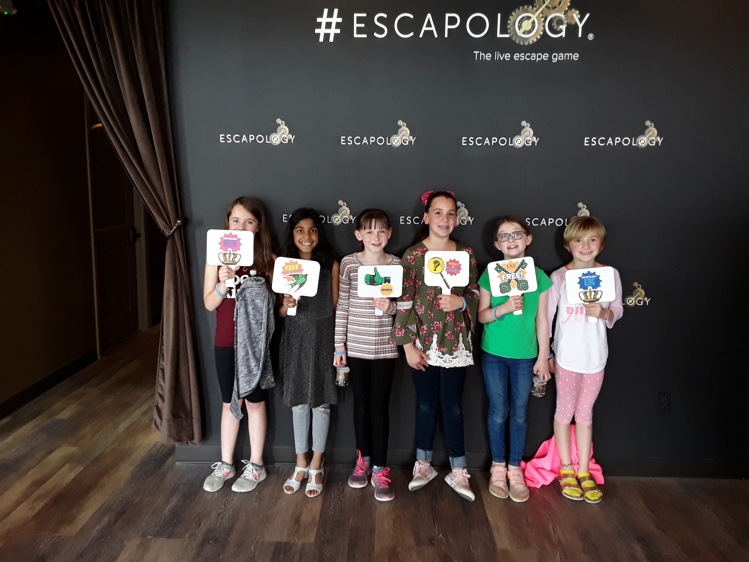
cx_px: 374
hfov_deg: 65.3
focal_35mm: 27
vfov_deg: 51.4
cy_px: 281
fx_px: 584
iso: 100
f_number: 1.9
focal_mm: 2.91
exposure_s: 1/30
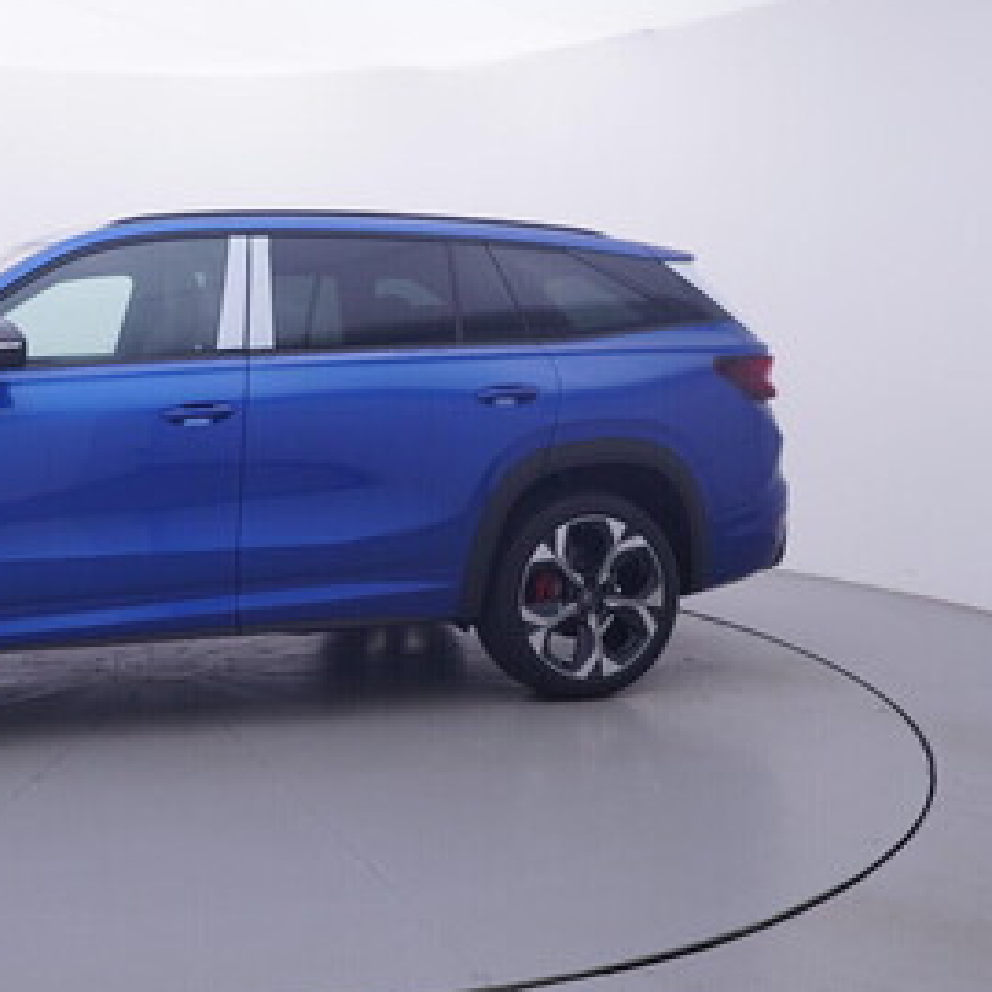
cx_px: 193
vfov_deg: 42.8
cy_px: 417
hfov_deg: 41.1
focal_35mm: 39
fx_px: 1260
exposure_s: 1/80
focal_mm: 15
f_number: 5
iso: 200
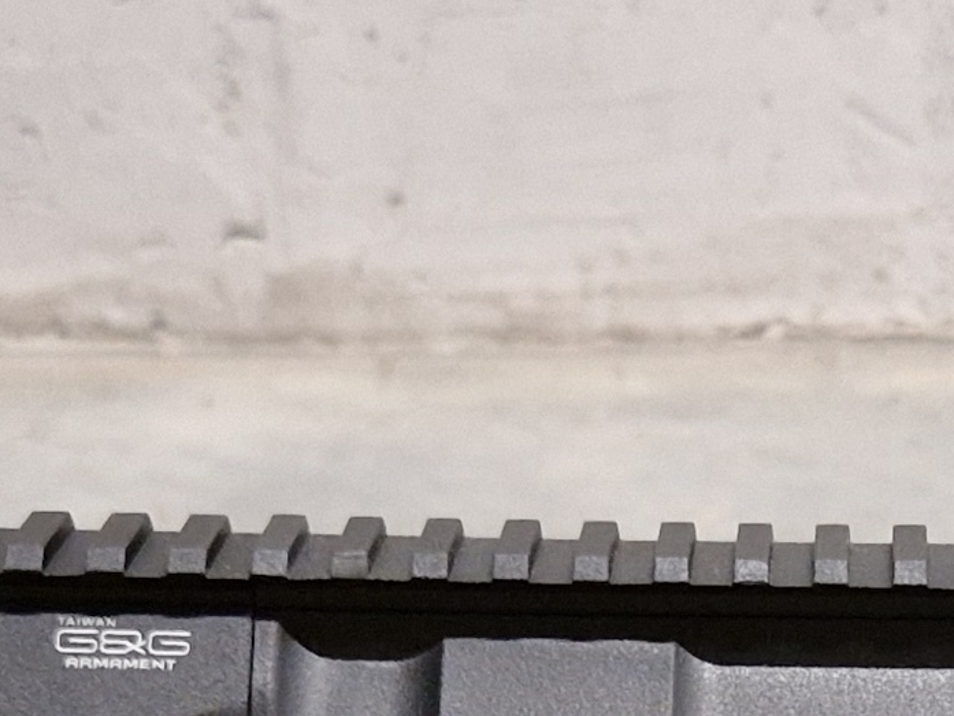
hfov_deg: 14.6
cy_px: 1106
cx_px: 1063
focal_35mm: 132
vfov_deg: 10.8
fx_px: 3638
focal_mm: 5.4
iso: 100
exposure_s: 1/100
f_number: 1.8
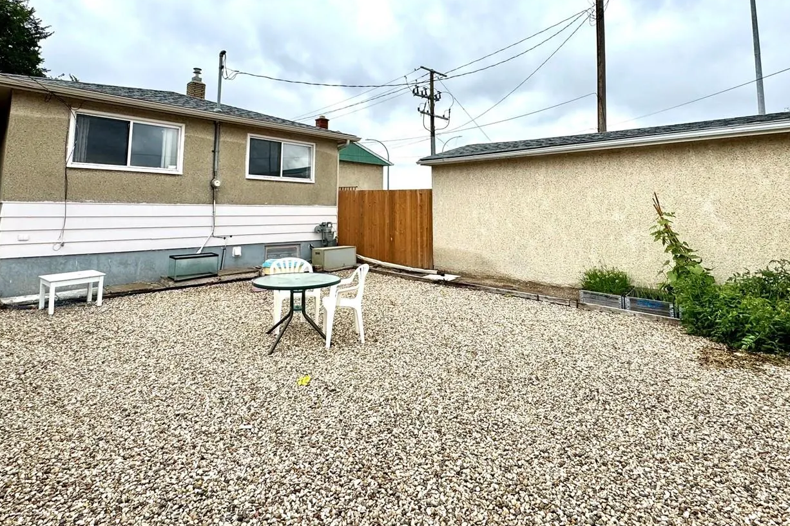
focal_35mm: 19
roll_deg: -0.3
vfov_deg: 62.8
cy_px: 171
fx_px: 417
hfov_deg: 86.9
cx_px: 387
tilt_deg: +5.9
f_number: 2.2
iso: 50
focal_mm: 2.22
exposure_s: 1/1600
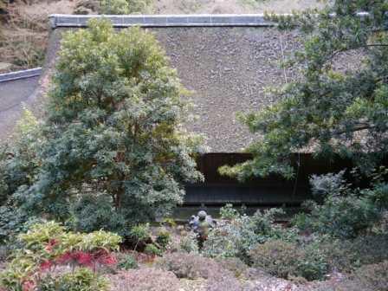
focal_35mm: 30
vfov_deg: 46.8
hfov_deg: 60.0
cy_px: 146
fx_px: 336
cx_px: 194
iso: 320
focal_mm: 15
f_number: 3.6
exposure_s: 1/60
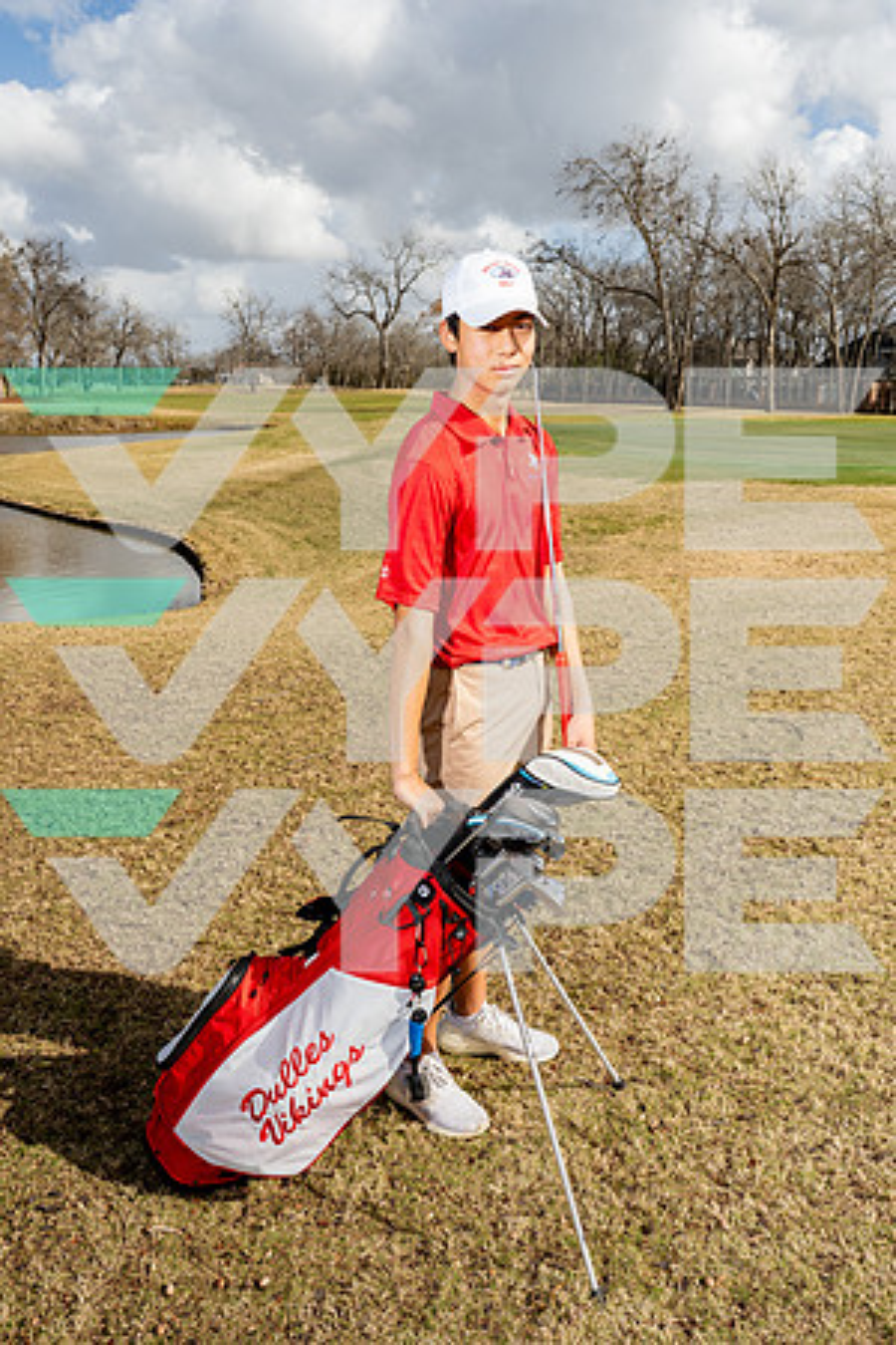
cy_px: 672
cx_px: 448
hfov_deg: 42.3
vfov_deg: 60.3
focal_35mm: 31
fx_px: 1157
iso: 100
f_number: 8
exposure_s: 1/250
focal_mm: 31
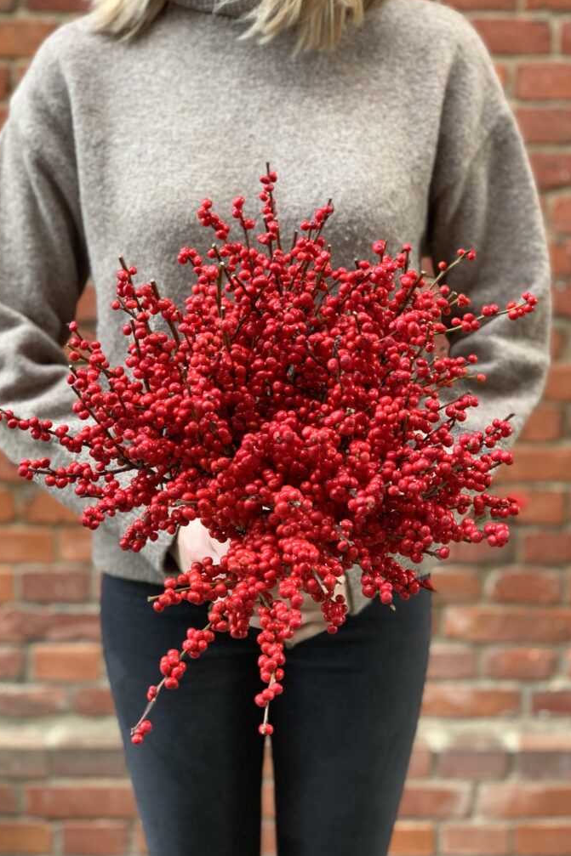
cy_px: 430
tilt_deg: -10.6
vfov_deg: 36.3
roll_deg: +0.2
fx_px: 1309
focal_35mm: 55
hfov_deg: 24.6
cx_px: 273
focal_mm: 6
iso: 125
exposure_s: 1/67
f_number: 2.4
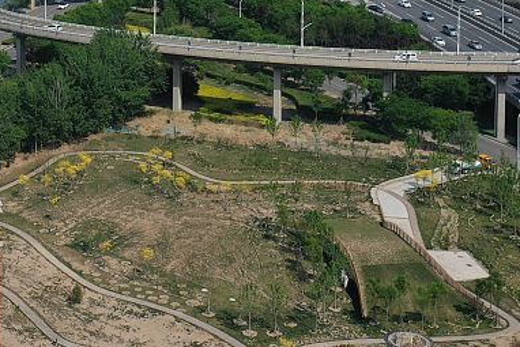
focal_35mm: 88
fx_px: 1272
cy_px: -154
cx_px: 30
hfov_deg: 22.4
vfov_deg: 14.6
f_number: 6.3
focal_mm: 10.26
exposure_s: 1/640
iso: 100
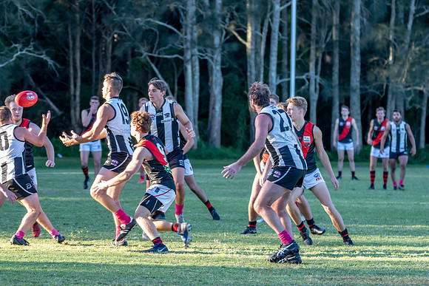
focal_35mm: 281
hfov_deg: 7.3
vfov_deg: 4.9
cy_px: 143
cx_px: 220
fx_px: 3355
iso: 800
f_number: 5.6
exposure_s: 1/400
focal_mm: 180
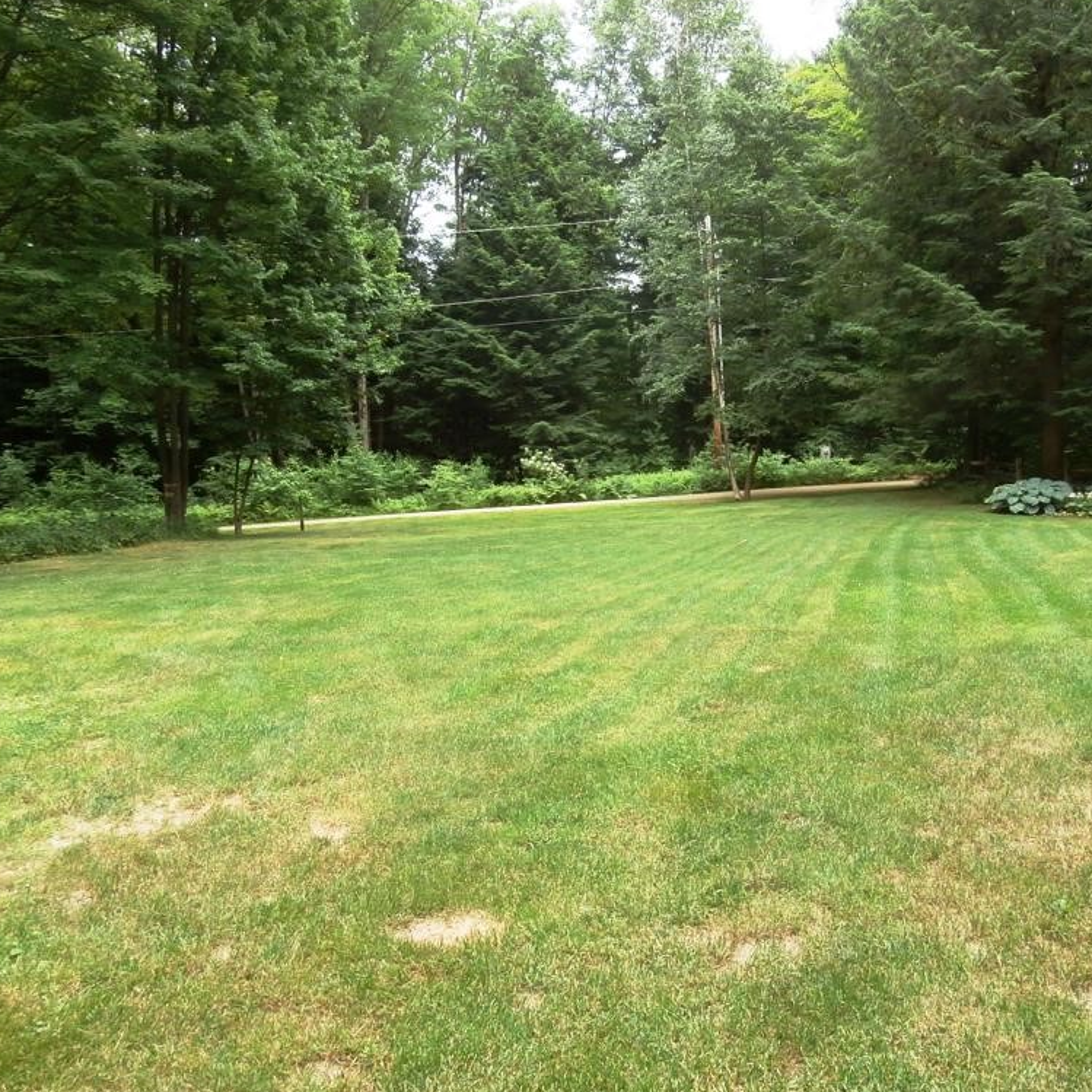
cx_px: 630
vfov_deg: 55.6
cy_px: 539
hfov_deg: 55.4
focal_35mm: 29
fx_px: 1035
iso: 100
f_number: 3
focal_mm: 4.2
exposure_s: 1/125
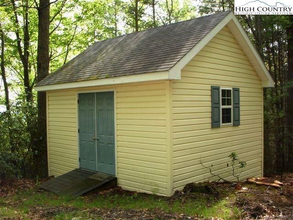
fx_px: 322
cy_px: 110
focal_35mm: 38
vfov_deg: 37.7
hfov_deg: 49.0
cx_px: 146
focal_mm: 6.3
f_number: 3.3
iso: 100
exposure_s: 1/250
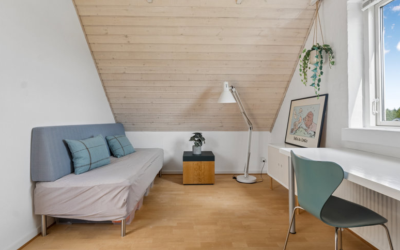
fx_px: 224
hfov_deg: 83.6
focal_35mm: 21
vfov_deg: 58.3
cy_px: 117
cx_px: 197
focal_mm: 13
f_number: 8
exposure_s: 1/15
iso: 200
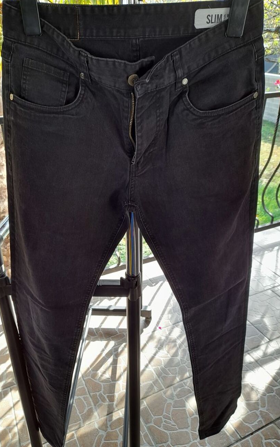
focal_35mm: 27
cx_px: 125
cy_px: 221
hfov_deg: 46.0
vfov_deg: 68.4
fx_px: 330
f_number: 2
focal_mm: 4.6
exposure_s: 1/60
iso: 50
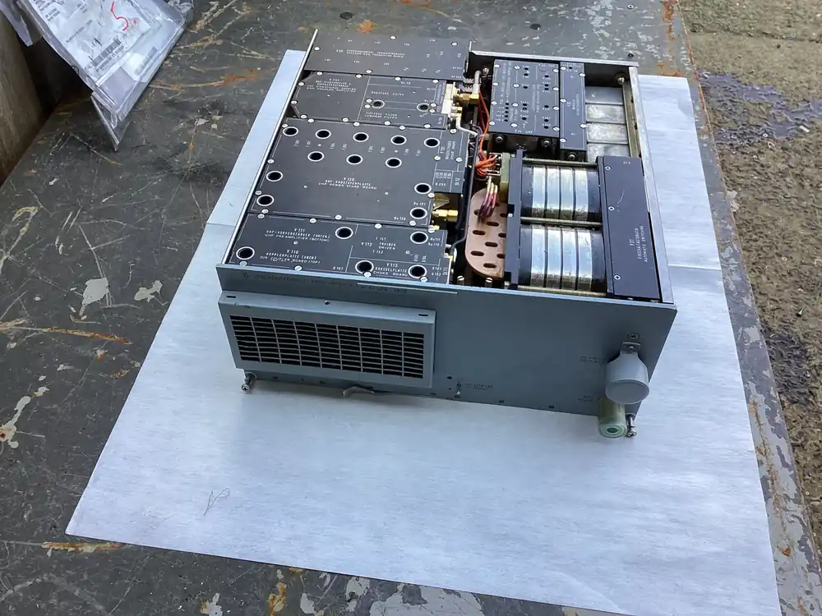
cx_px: 411
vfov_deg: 45.4
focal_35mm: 31
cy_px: 308
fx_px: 736
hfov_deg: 58.4
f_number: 2.4
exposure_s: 1/165
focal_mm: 3.3
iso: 25
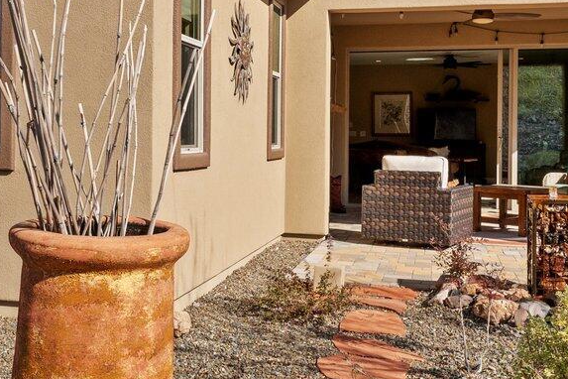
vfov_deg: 27.0
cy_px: 158
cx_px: 165
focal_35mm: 50
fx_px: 789
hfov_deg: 38.9
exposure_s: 1/400
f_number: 8
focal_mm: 14
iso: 400
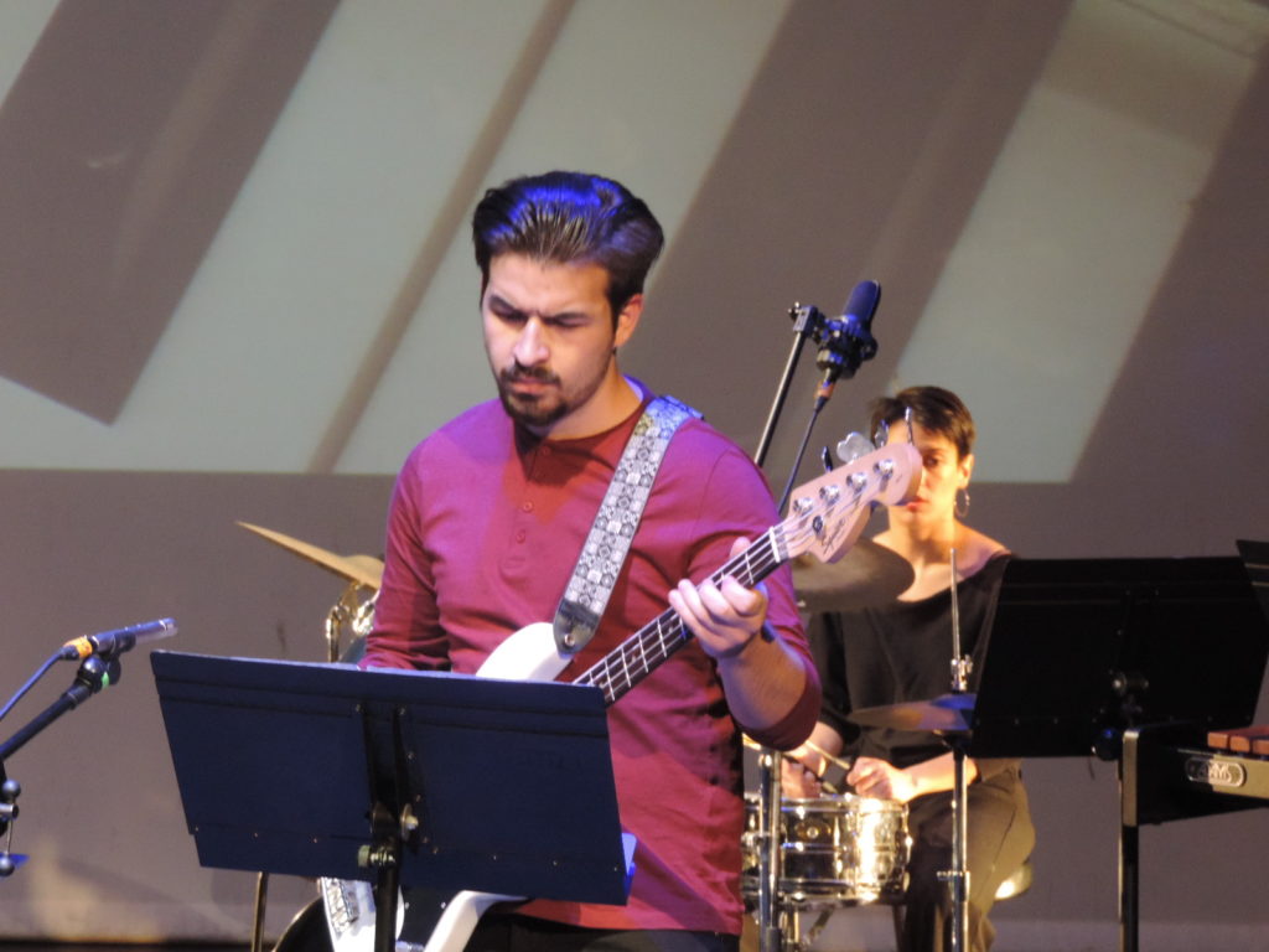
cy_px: 476
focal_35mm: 170
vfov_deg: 8.7
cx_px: 634
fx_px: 6232
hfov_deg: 11.6
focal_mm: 30.3
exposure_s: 1/13
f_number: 4.5
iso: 800
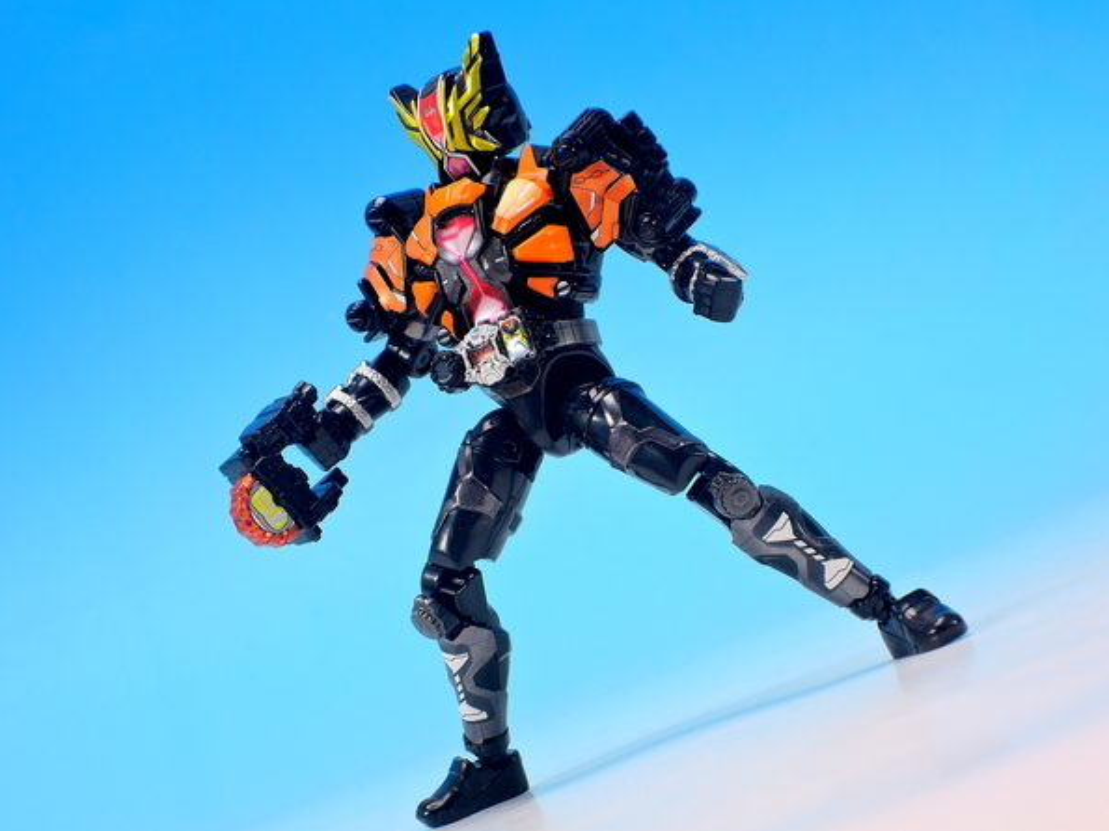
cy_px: 414
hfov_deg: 16.3
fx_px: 3876
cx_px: 555
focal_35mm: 121
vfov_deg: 12.2
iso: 80
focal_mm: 25.5
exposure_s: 1/1.6
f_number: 5.6
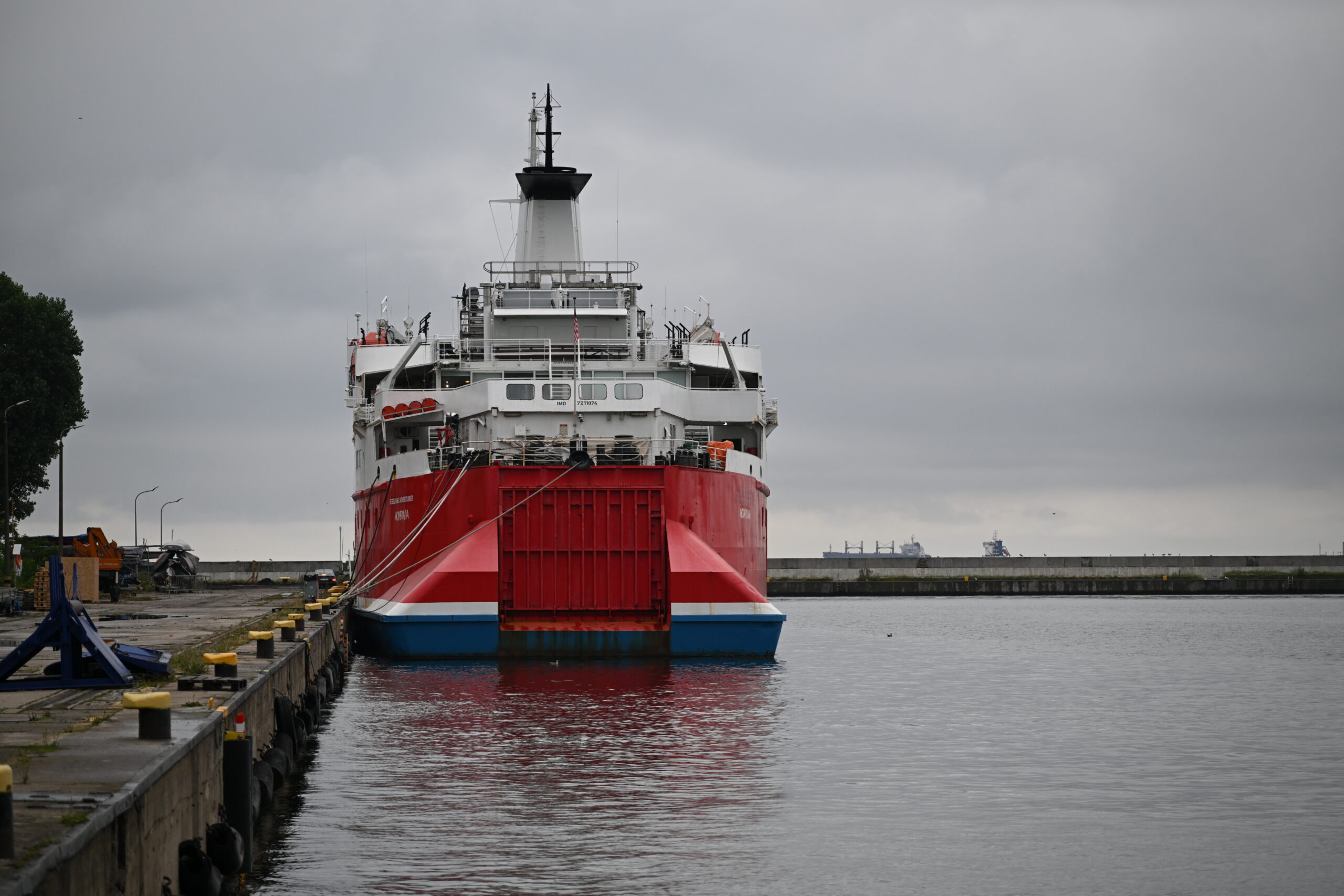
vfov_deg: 11.4
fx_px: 4480
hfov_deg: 17.1
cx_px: 672
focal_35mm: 120
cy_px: 448
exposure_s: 1/500
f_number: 4
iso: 400
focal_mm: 120
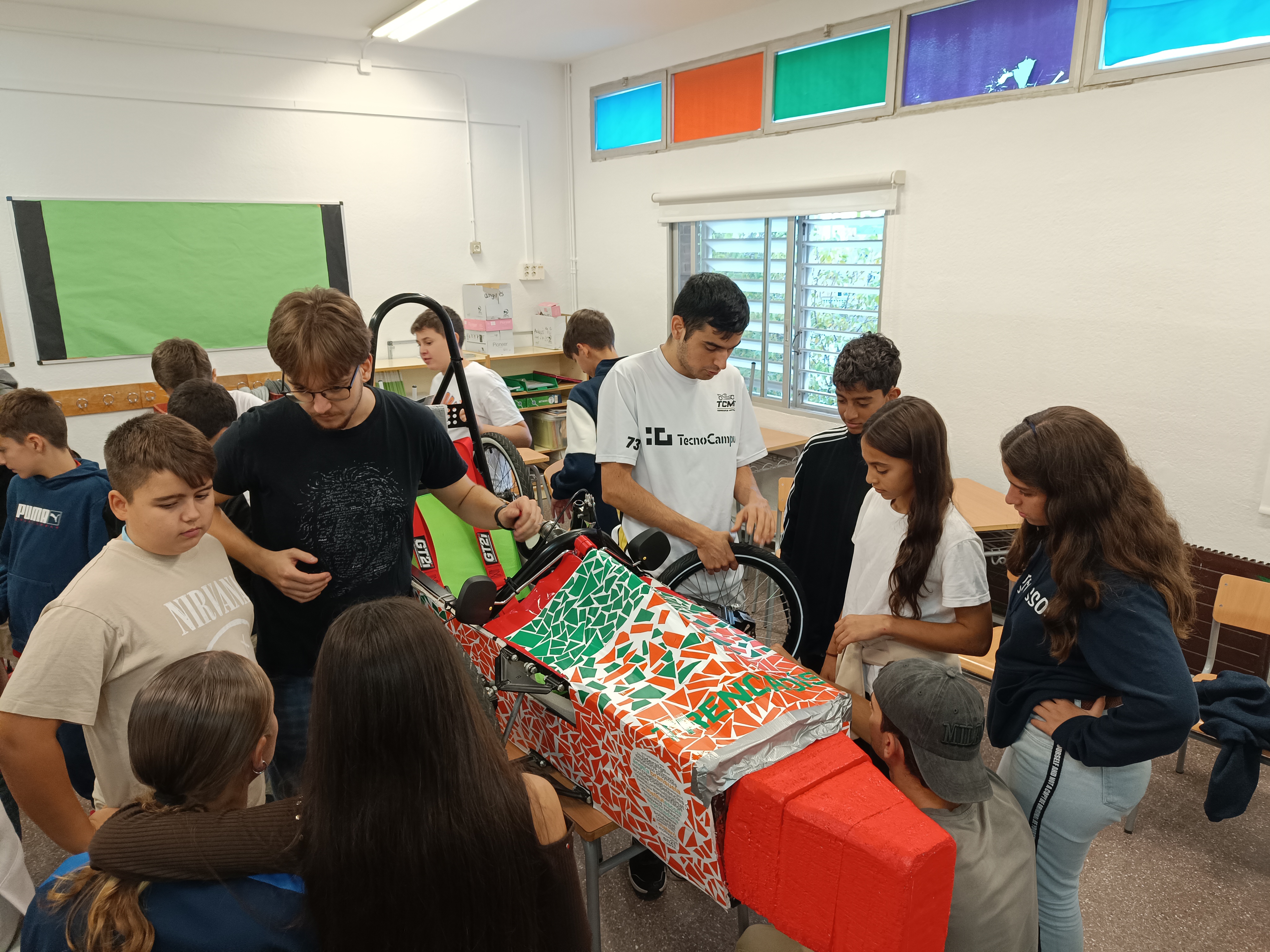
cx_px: 635
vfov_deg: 56.8
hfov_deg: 71.6
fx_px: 881
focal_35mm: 24
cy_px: 476
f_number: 1.88
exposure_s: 1/101
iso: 418
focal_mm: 5.59
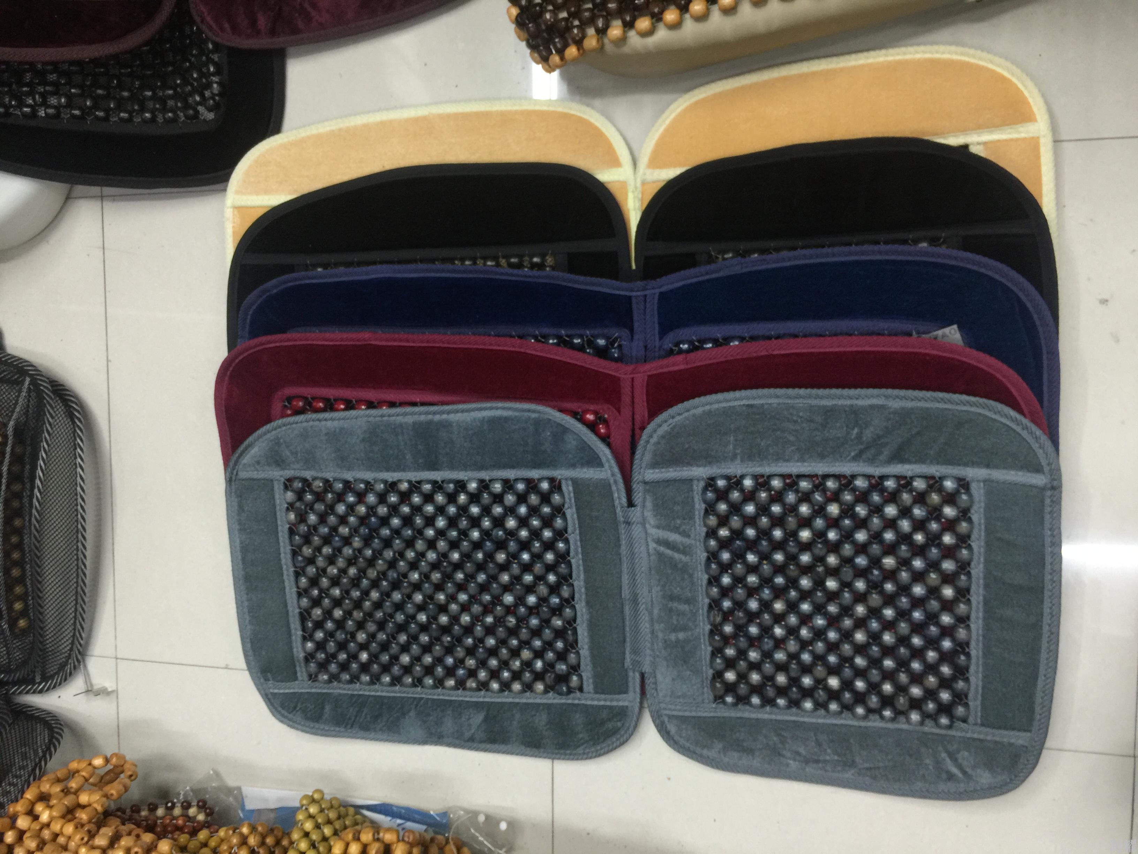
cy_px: 427
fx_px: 953
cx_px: 569
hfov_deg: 61.7
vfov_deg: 48.2
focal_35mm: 29
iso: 50
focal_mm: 4.15
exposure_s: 1/17
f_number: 2.2
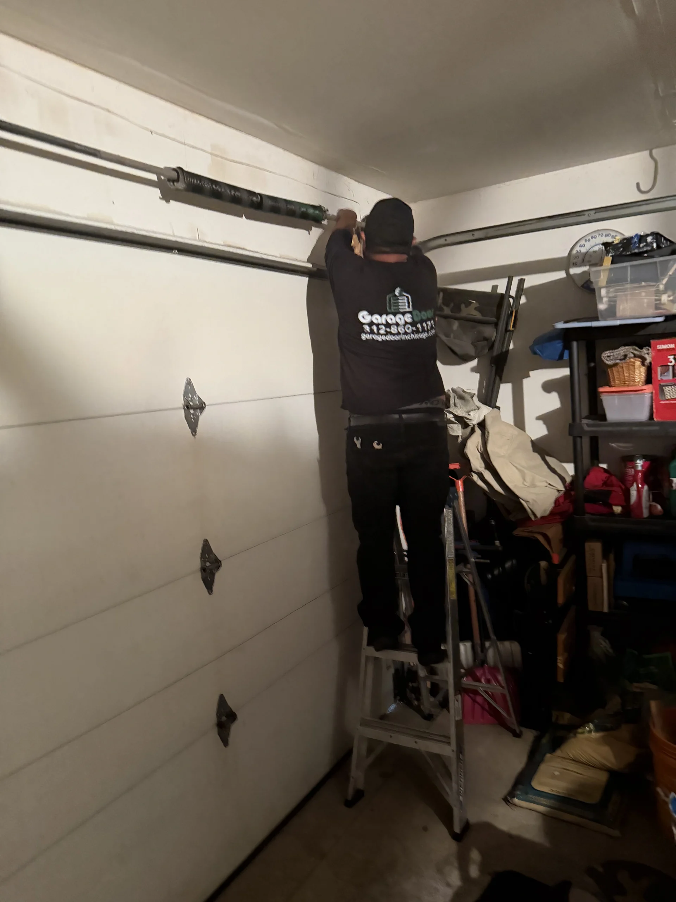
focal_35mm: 24
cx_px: 338
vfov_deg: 71.6
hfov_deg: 56.8
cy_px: 451
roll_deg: +6.4
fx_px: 625
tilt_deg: -4.9
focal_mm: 6.76
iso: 1600
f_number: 1.78
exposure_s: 1/24
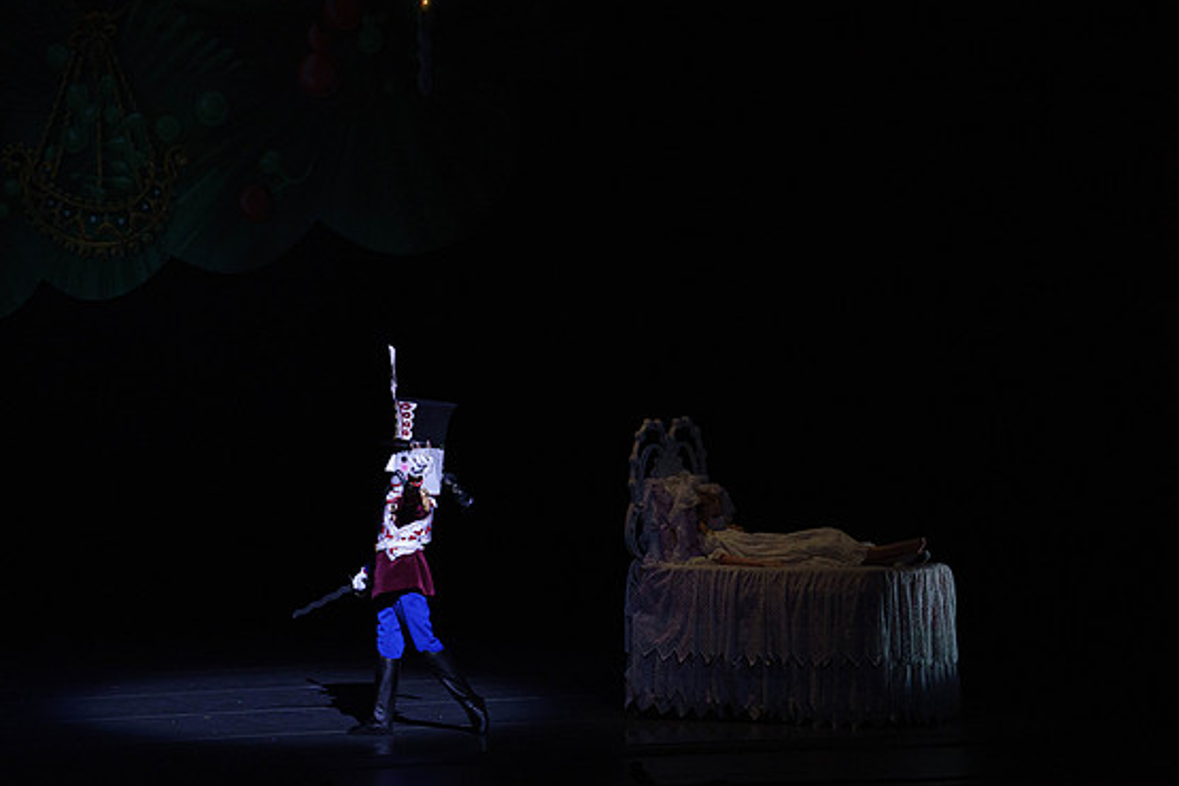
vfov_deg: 6.6
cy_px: 400
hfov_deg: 9.8
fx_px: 6844
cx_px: 565
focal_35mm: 209
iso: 5000
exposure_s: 1/320
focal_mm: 200
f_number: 6.3
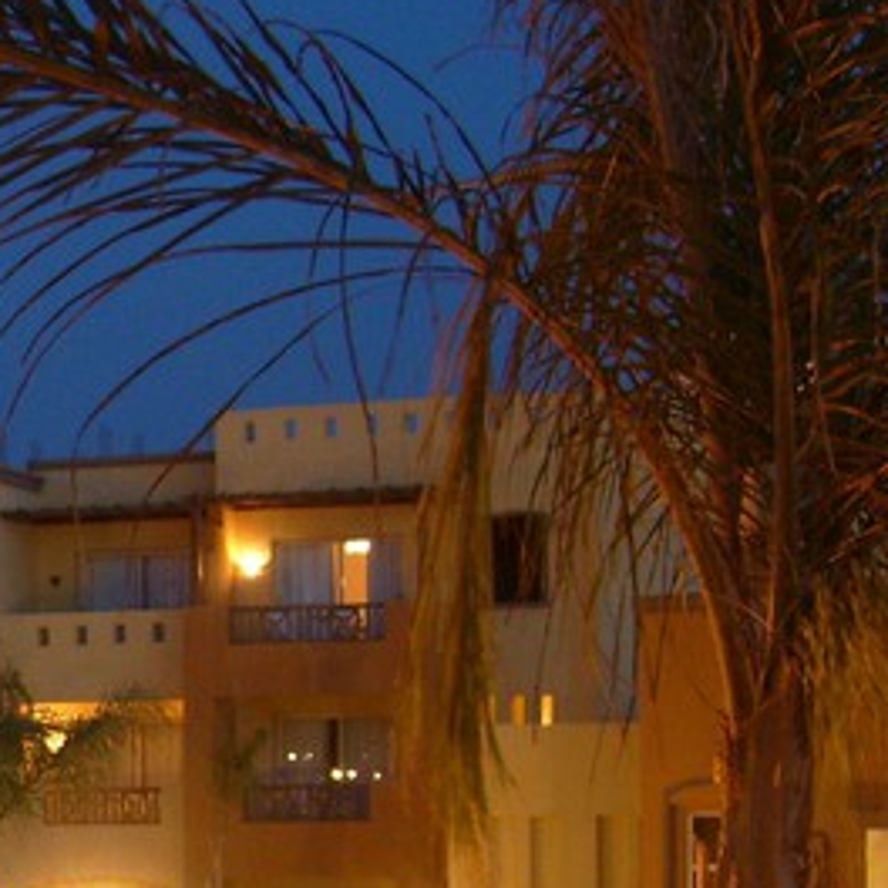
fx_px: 3483
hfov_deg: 13.3
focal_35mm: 120
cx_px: -632
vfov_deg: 14.3
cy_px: 922
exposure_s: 1.5
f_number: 2.8
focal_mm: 5.8
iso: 80
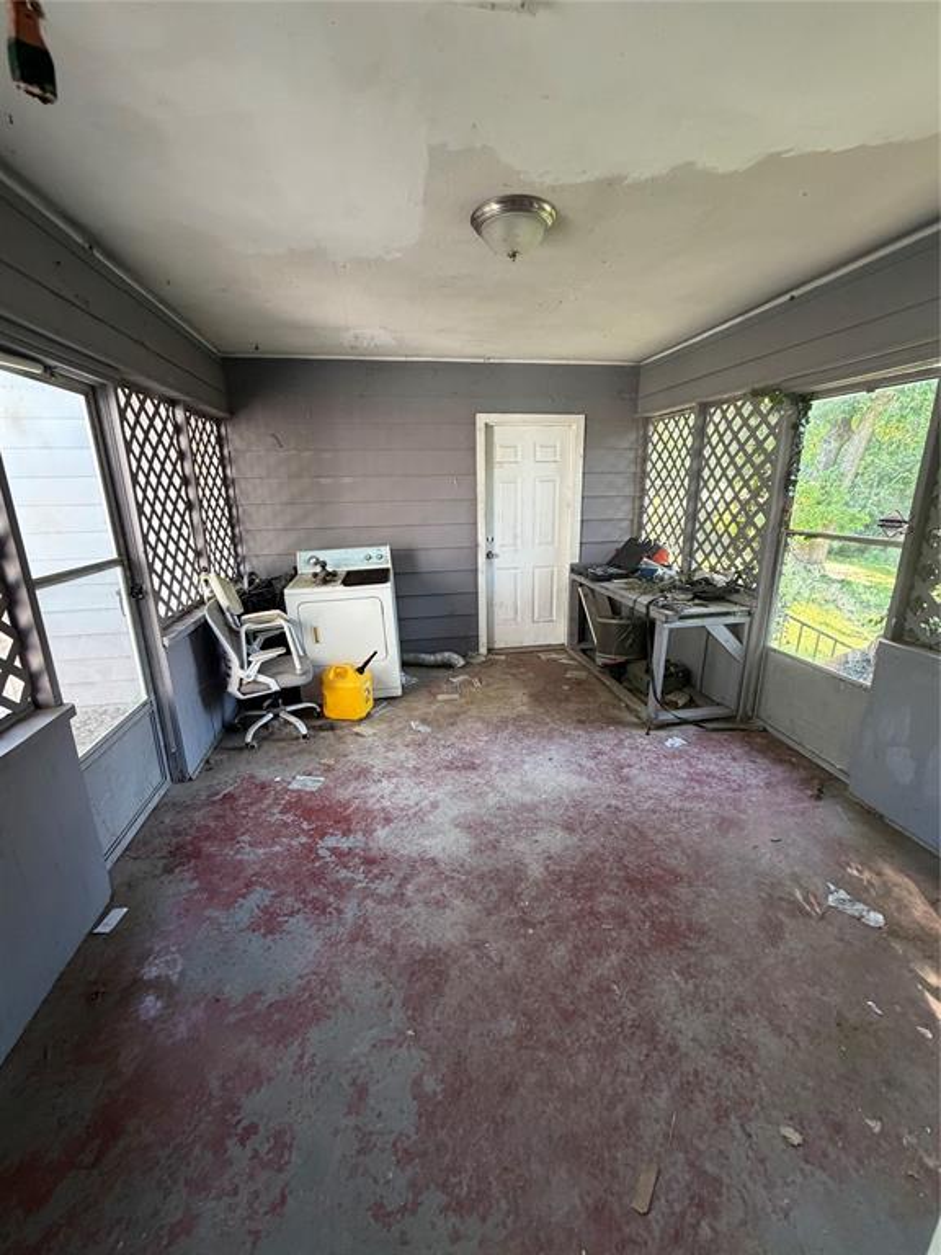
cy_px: 628
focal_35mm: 14
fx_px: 507
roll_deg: -0.7
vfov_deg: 102.1
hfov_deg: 85.7
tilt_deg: -16.9
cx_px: 470
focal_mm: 2.22
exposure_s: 1/106
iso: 320
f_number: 2.2
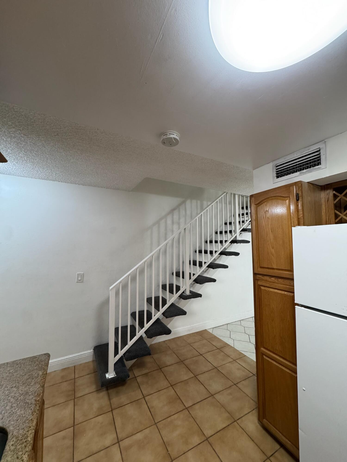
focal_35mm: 14
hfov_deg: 85.7
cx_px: 174
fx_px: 187
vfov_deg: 102.1
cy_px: 231
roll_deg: +0.6
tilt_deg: +4.6
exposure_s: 1/120
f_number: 2.2
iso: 320
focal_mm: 2.22
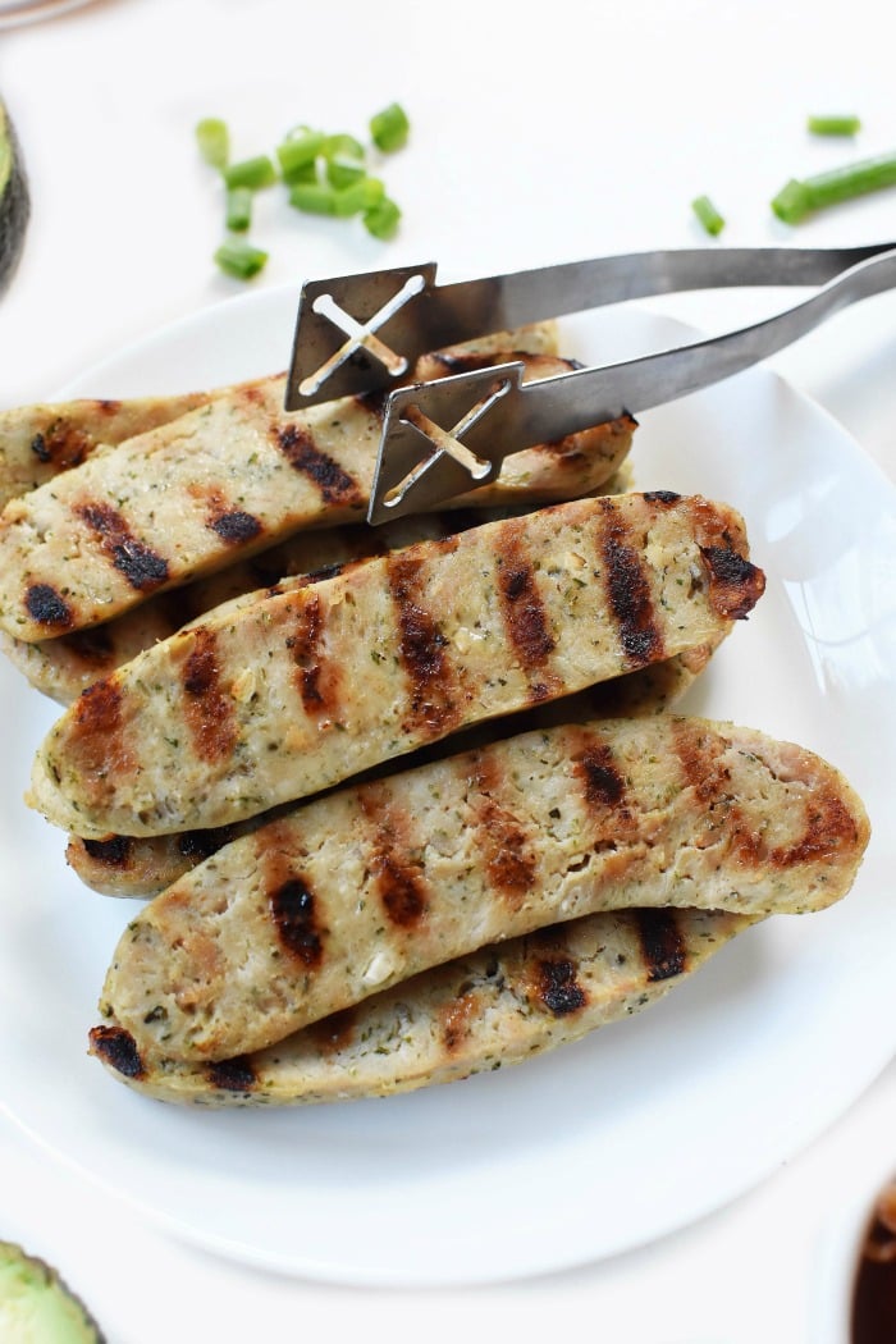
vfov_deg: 37.9
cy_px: 672
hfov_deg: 25.8
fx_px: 1960
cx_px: 448
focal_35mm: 52
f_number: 5
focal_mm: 35
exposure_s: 1/100
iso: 800
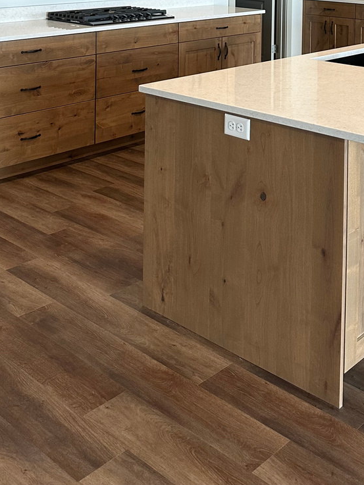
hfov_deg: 28.9
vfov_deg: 34.2
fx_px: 701
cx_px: 240
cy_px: -19
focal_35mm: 50
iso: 200
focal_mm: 6.86
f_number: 1.78
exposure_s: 1/120
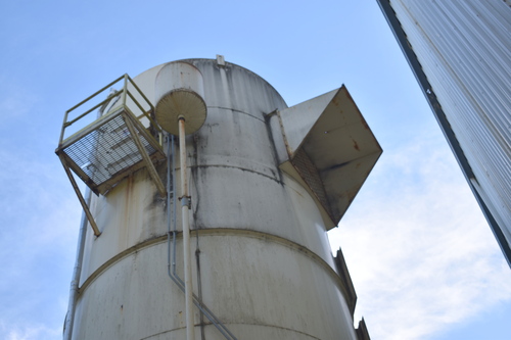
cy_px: 170
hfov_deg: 38.9
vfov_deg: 26.5
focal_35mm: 51
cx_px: 256
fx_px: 724
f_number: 5.6
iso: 100
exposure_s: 1/200
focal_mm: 34
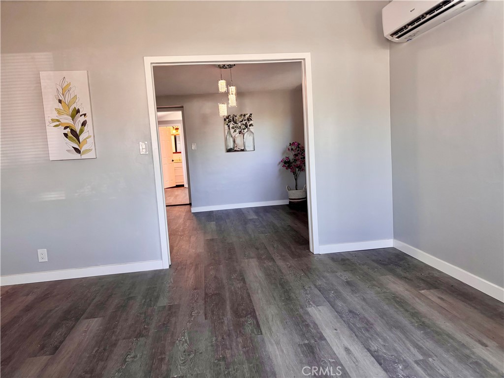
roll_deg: +3.8
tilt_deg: -6.4
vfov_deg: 53.1
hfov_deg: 67.3
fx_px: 379
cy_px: 189
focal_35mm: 26
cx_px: 252
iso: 125
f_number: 1.6
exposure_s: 1/120
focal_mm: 5.96
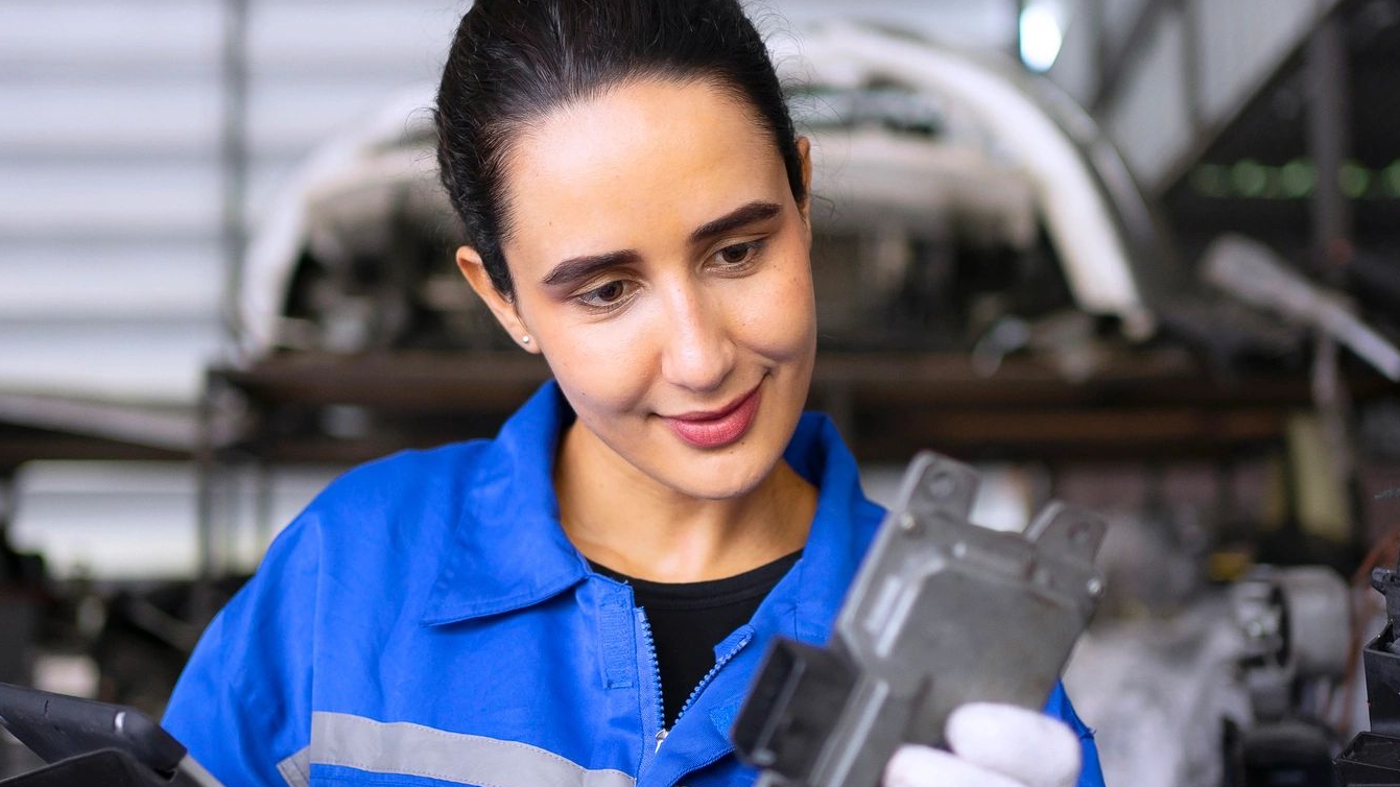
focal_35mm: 58
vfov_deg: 20.7
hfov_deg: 36.0
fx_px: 2153
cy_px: 451
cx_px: 725
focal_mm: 35
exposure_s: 1/250
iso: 320
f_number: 1.8
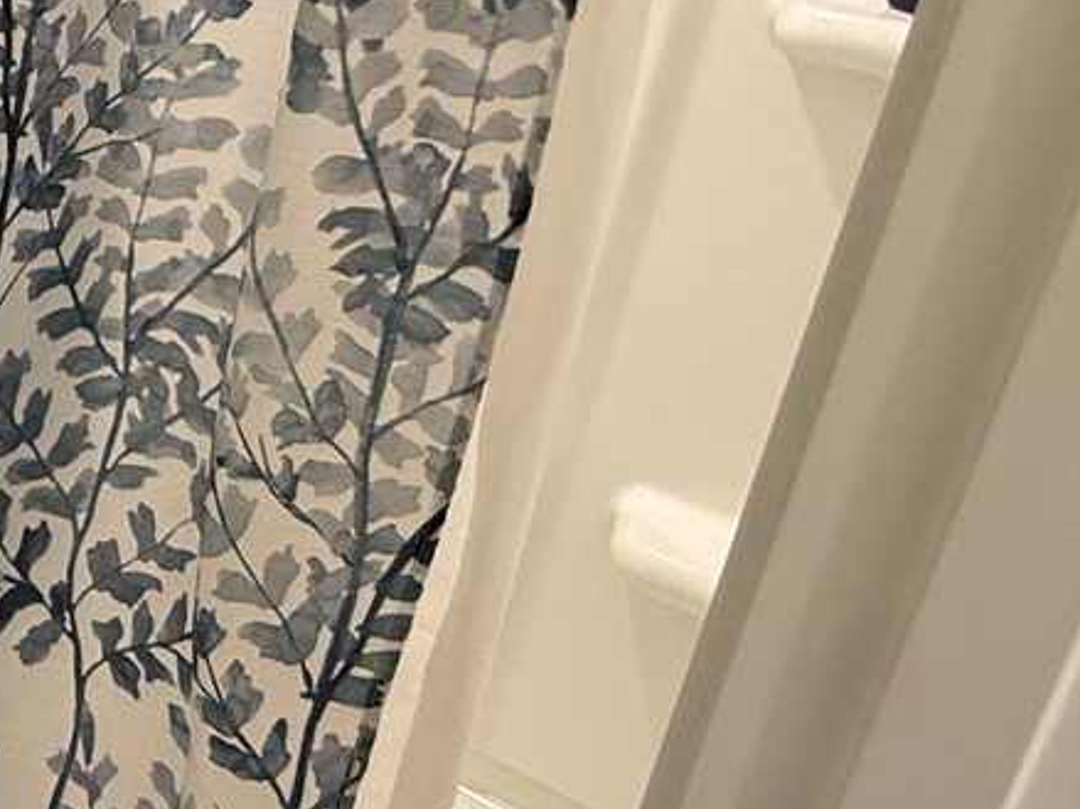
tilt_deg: -19.8
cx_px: -531
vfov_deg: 28.2
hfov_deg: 26.9
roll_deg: -1.6
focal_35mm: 51
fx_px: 1591
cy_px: 207
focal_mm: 2.22
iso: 200
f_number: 2.2
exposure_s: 1/60
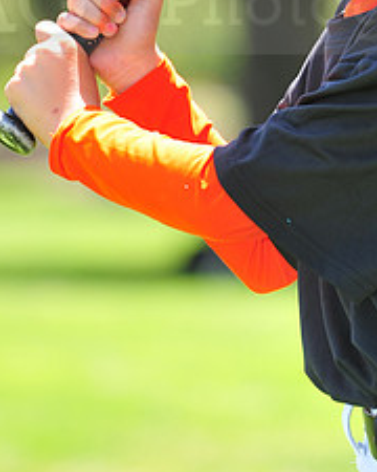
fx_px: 6736
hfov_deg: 3.2
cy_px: -13
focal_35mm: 483
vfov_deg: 4.0
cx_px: 314
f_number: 5.6
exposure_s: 1/250
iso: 200
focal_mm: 200
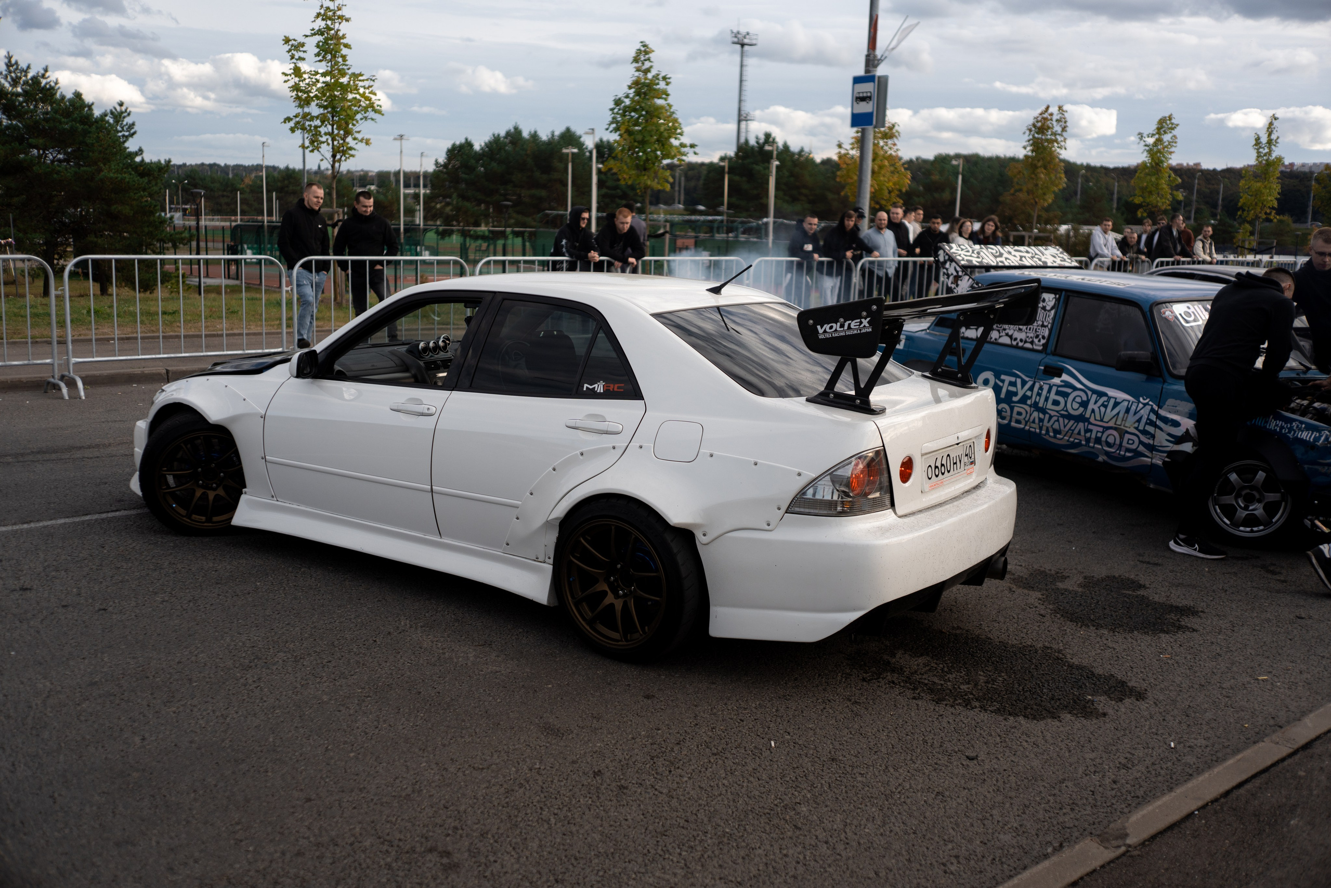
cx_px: 666
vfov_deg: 37.9
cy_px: 444
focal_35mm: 35
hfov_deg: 54.4
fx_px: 1294
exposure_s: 1/2000
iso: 100
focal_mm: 35
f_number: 2.2
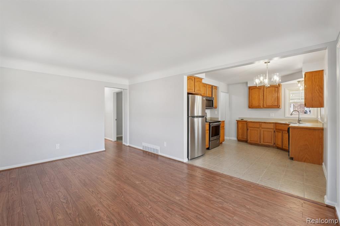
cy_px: 113
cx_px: 170
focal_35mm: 15
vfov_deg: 77.3
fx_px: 142
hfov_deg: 100.4
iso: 400
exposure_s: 1/30
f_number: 8
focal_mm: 10
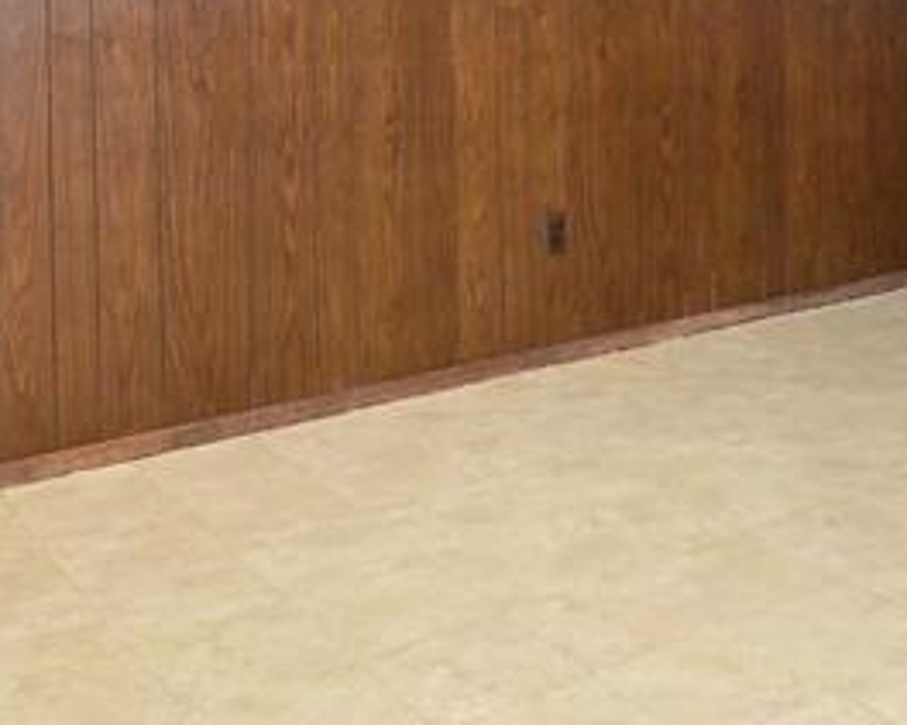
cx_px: 794
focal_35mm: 51
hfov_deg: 34.8
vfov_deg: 29.0
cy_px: 137
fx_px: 1369
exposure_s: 1/60
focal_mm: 14
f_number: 11
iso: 1250
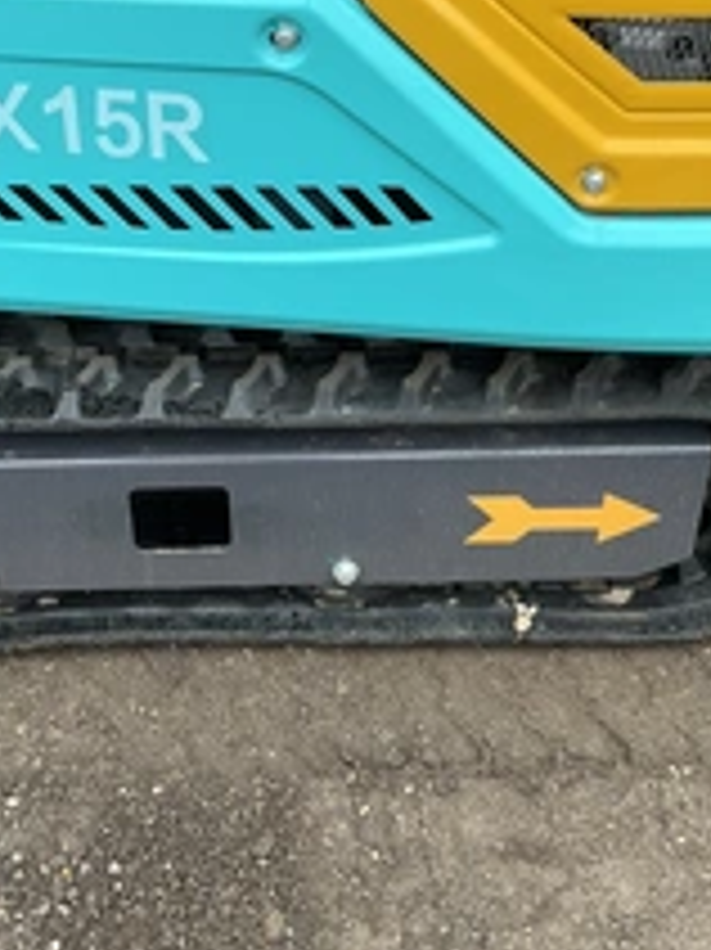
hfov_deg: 26.4
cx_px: 261
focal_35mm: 55
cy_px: 401
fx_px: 1508
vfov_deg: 34.9
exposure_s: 1/122
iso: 25
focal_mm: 3
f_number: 1.8
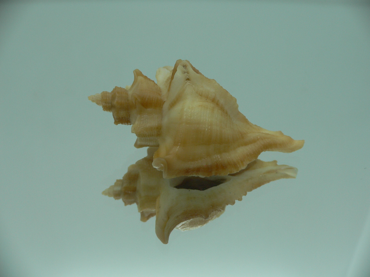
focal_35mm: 35
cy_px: 138
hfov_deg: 52.6
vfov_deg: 40.7
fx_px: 374
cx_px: 185
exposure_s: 1/80
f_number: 2.8
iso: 80
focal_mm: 4.6
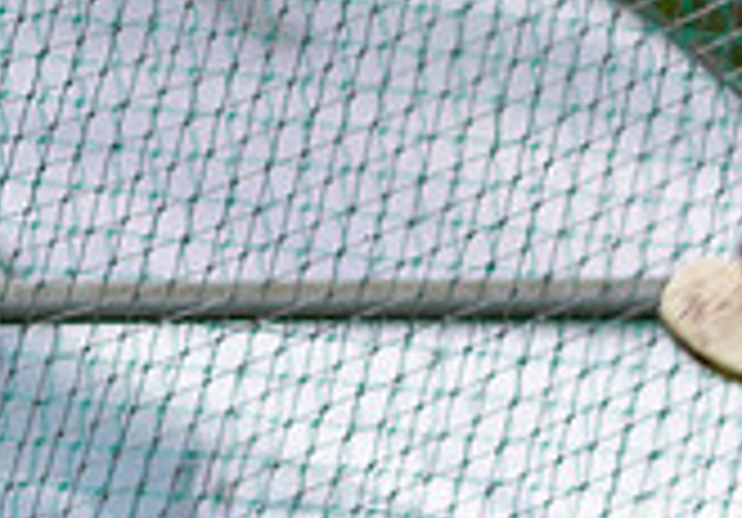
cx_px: 1194
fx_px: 70921
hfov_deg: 0.6
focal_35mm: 3393
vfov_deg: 0.4
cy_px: 784
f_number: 2.8
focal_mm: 300
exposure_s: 1/1600
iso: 110
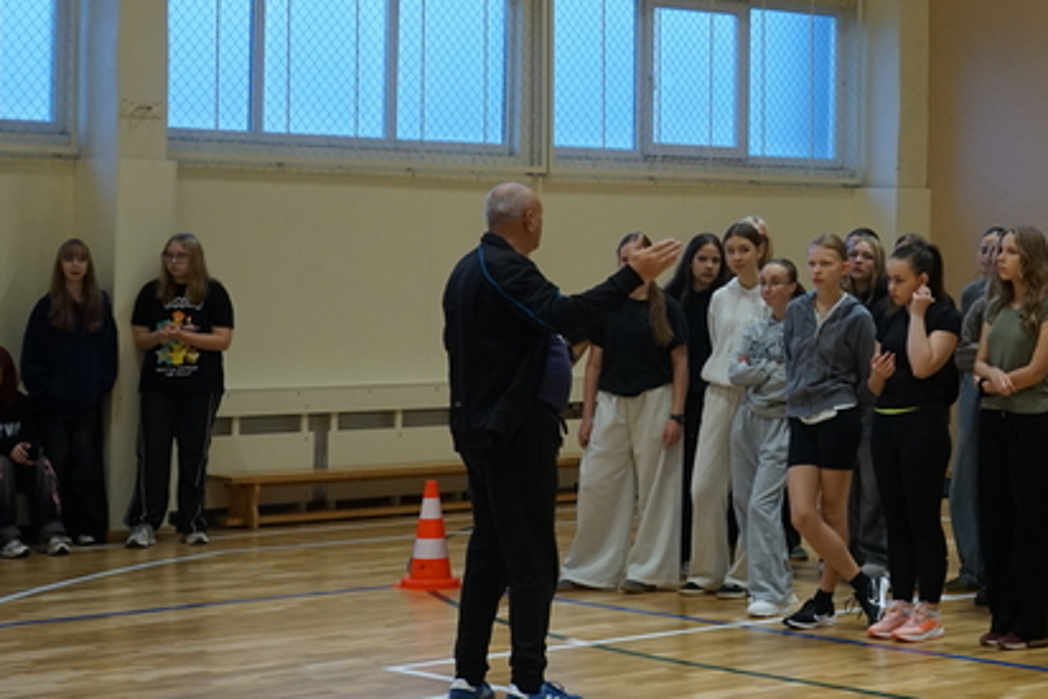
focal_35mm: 90
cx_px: 993
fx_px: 2621
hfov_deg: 22.0
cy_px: 226
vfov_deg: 15.2
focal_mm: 45
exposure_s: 1/160
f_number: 4.5
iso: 1250
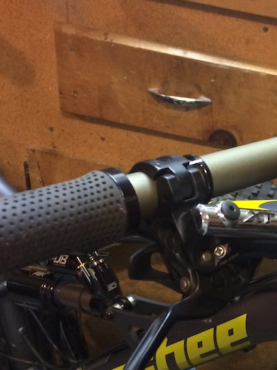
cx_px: 260
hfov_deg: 23.3
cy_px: 251
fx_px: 651
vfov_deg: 31.4
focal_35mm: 61
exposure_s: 1/15
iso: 320
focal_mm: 4.15
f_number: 2.2
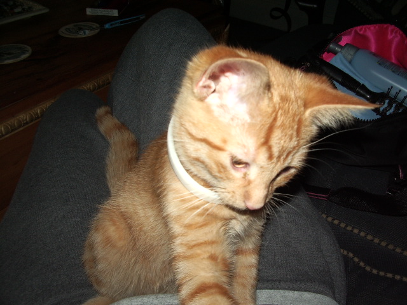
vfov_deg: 40.7
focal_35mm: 35
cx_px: 204
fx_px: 412
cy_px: 152
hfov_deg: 52.6
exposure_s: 1/40
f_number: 4.3
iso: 100
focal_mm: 5.8
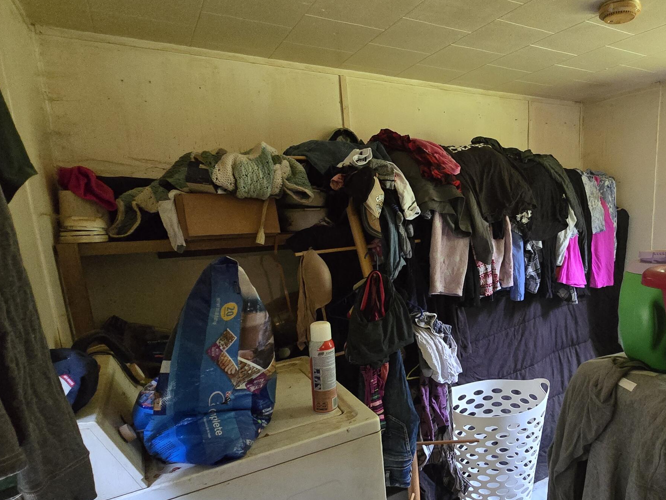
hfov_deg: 73.1
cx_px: 465
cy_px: 301
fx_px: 423
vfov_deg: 60.6
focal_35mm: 22
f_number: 2.2
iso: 1250
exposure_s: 1/60
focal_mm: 2.2
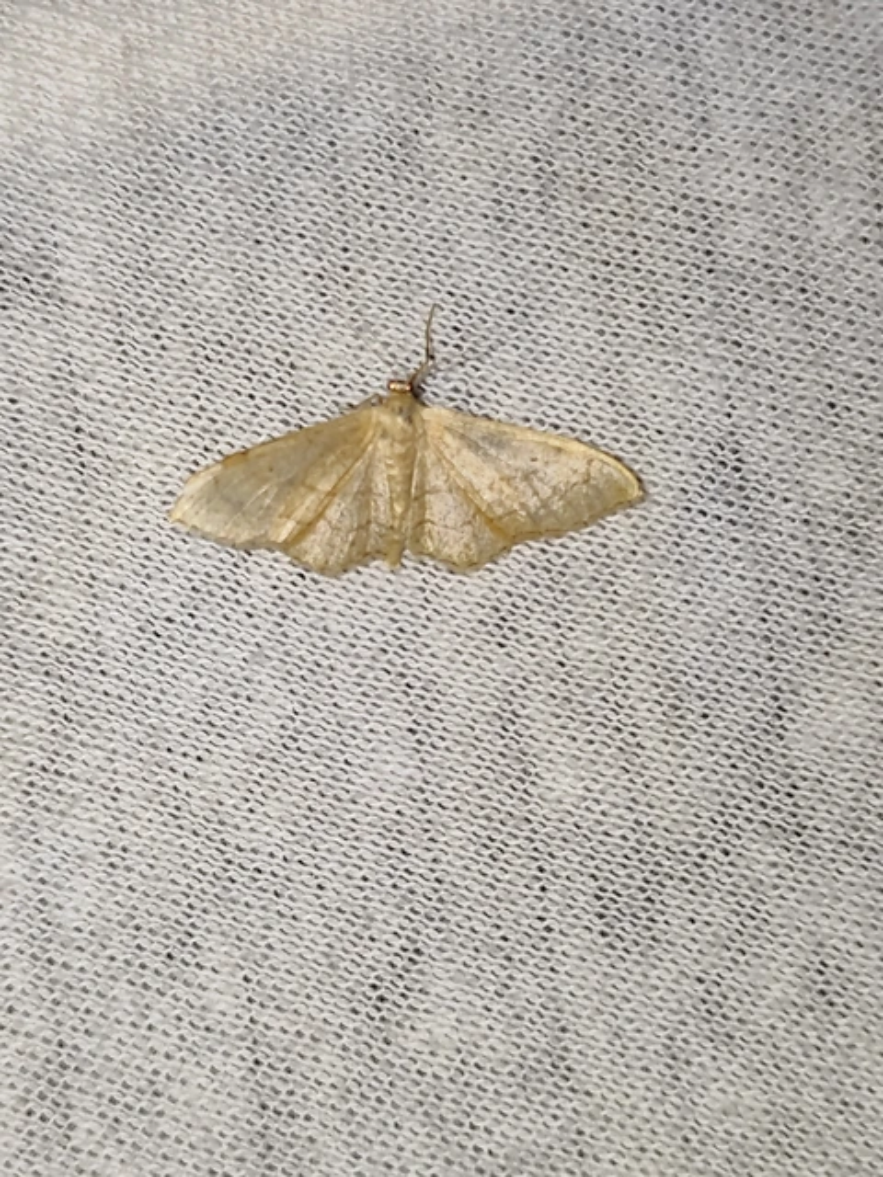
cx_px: 442
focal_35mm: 24
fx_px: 816
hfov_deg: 56.8
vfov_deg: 71.6
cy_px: 588
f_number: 1.89
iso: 741
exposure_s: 1/100
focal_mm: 5.89
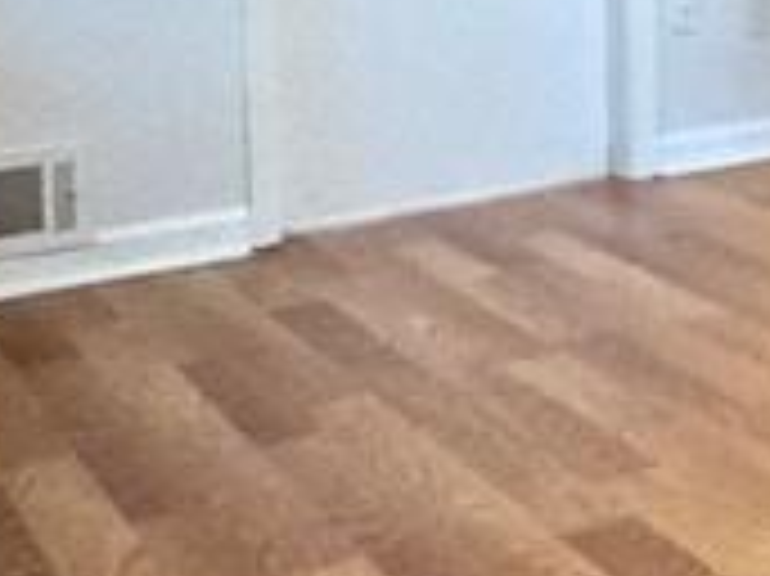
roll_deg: +2.5
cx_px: 1013
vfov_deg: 16.4
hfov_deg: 21.1
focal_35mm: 84
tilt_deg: -1.3
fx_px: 1867
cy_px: -216
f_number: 2.2
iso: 2500
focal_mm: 2.22
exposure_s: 1/30
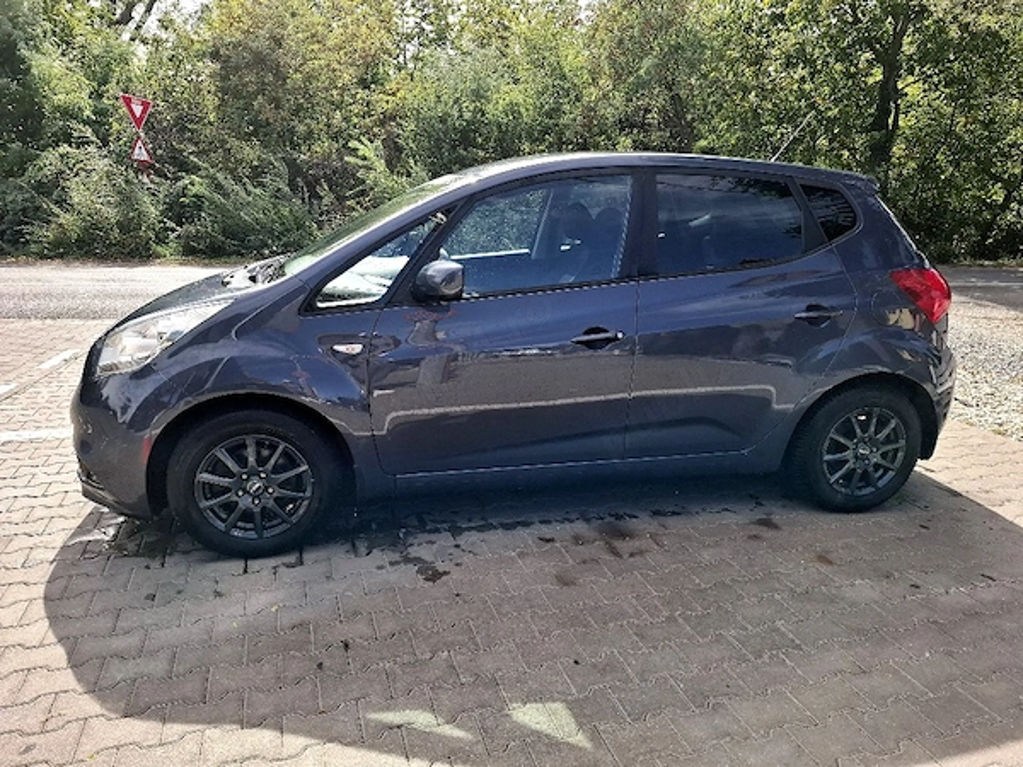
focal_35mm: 23
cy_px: 384
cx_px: 512
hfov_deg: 73.9
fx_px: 680
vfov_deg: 58.9
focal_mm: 5.54
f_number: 1.8
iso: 50
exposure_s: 1/909
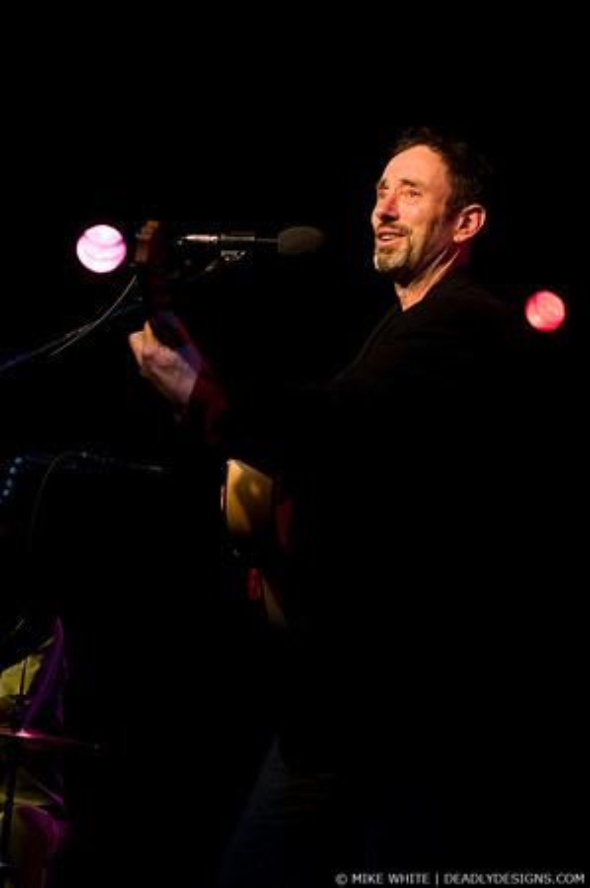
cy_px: 444
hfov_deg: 18.1
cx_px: 295
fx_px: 1848
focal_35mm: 75
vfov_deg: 27.0
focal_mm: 50
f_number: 2.8
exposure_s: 1/125
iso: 800
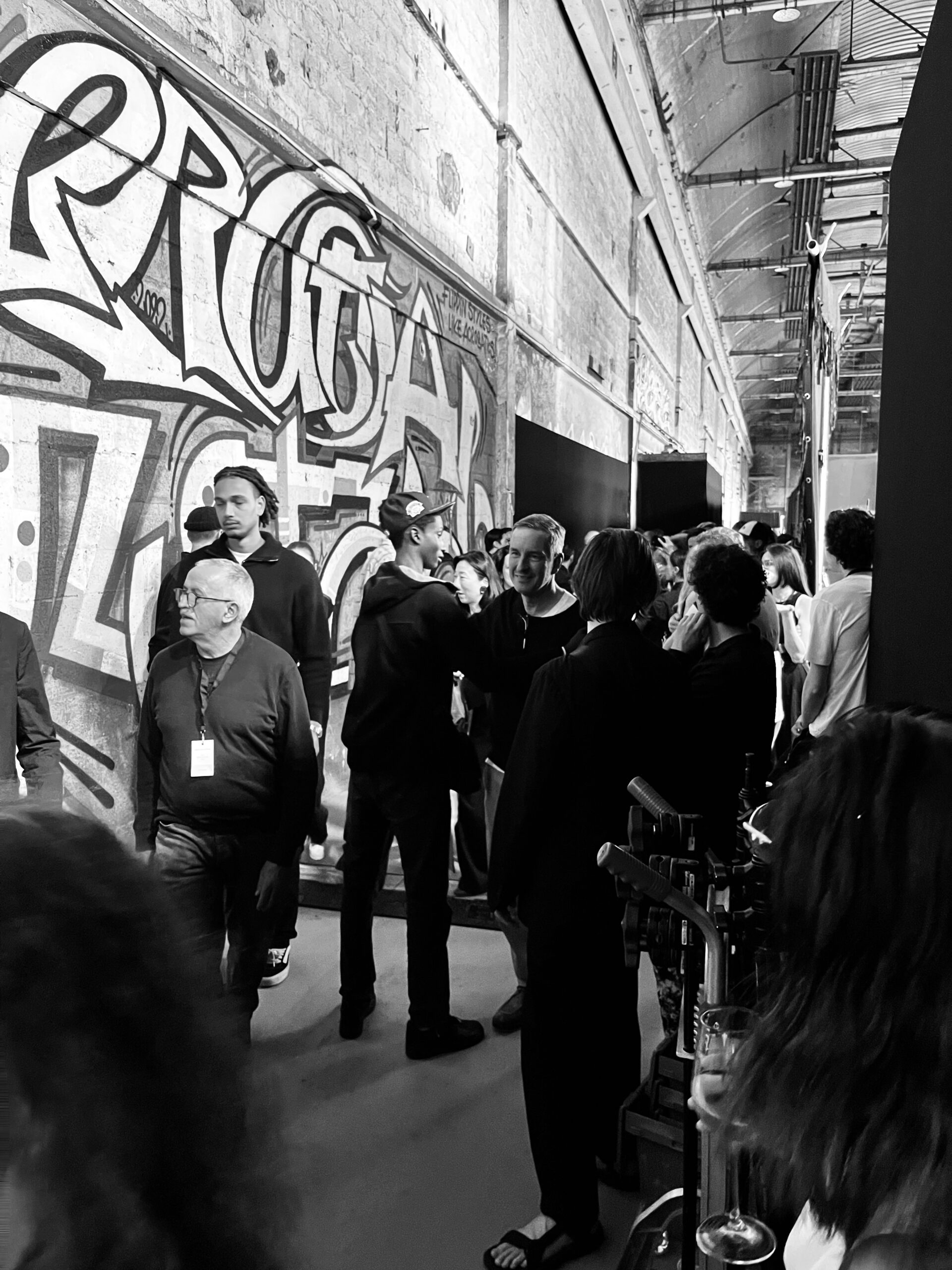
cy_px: 635
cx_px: 476
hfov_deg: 53.1
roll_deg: -0.1
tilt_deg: -6.0
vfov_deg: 67.3
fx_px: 953
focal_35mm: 26
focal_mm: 5.1
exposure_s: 1/46
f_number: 1.6
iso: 500
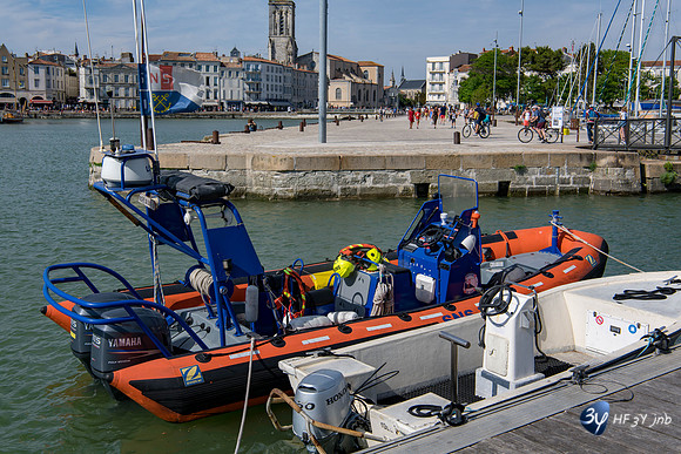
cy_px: 227
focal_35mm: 40
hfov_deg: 48.4
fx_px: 757
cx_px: 340
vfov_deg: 33.4
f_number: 9
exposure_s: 1/320
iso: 64
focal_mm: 40
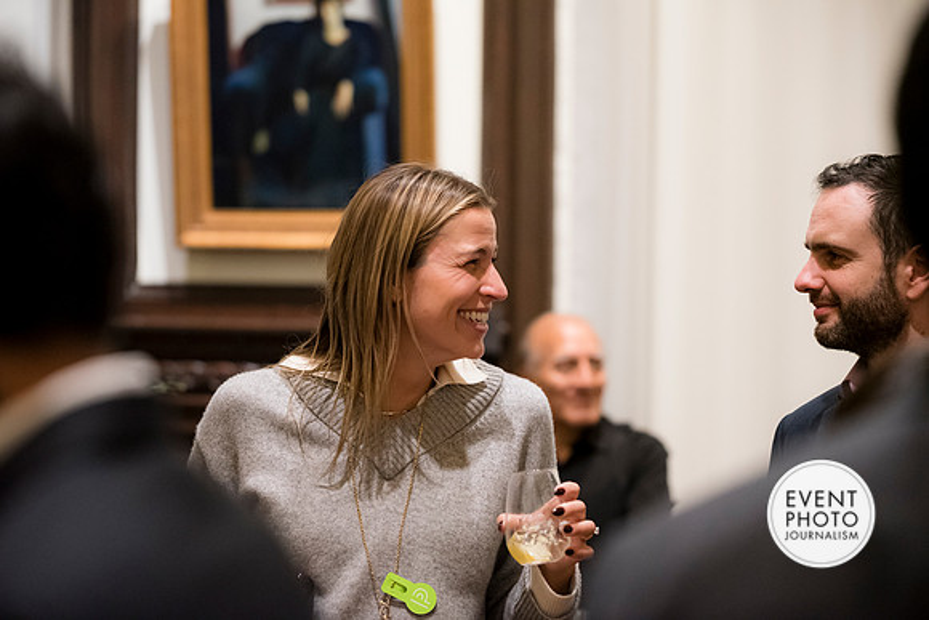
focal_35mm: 106
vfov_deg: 13.0
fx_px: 2728
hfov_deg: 19.3
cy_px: 310
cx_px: 464
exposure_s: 1/125
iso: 4500
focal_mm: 105
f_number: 2.8
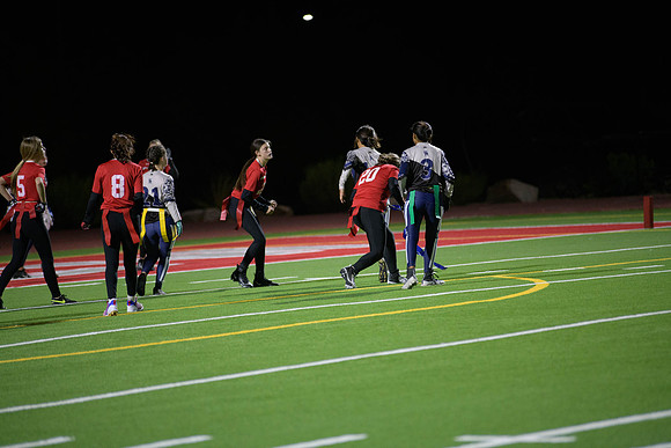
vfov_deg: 6.9
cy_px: 224
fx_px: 3728
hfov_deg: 10.3
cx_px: 336
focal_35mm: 200
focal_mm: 200
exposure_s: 1/640
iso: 3600
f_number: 2.8
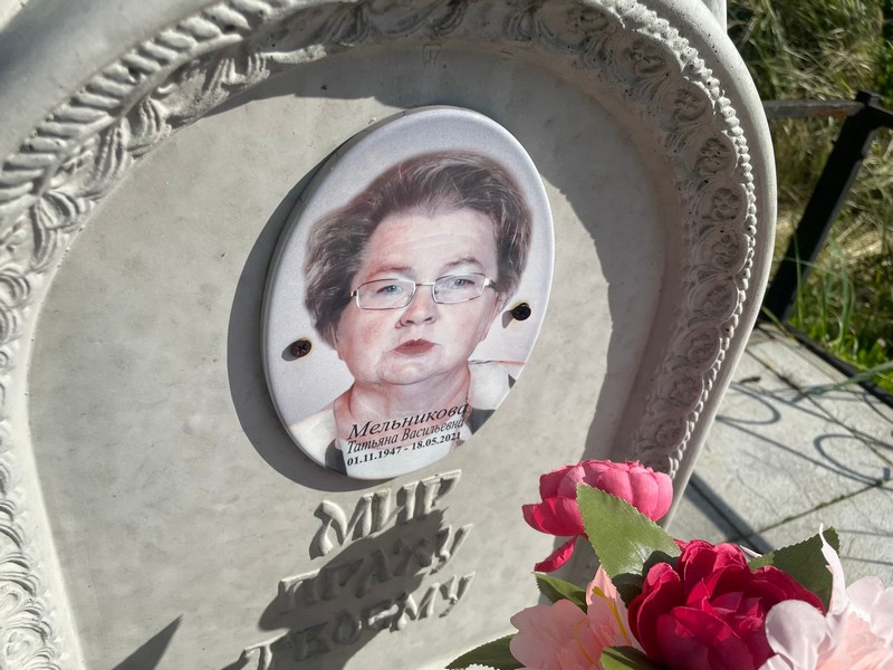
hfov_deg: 67.3
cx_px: 446
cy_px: 335
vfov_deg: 53.1
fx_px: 671
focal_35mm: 26
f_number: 1.6
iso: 32
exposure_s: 1/5814
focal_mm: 4.2
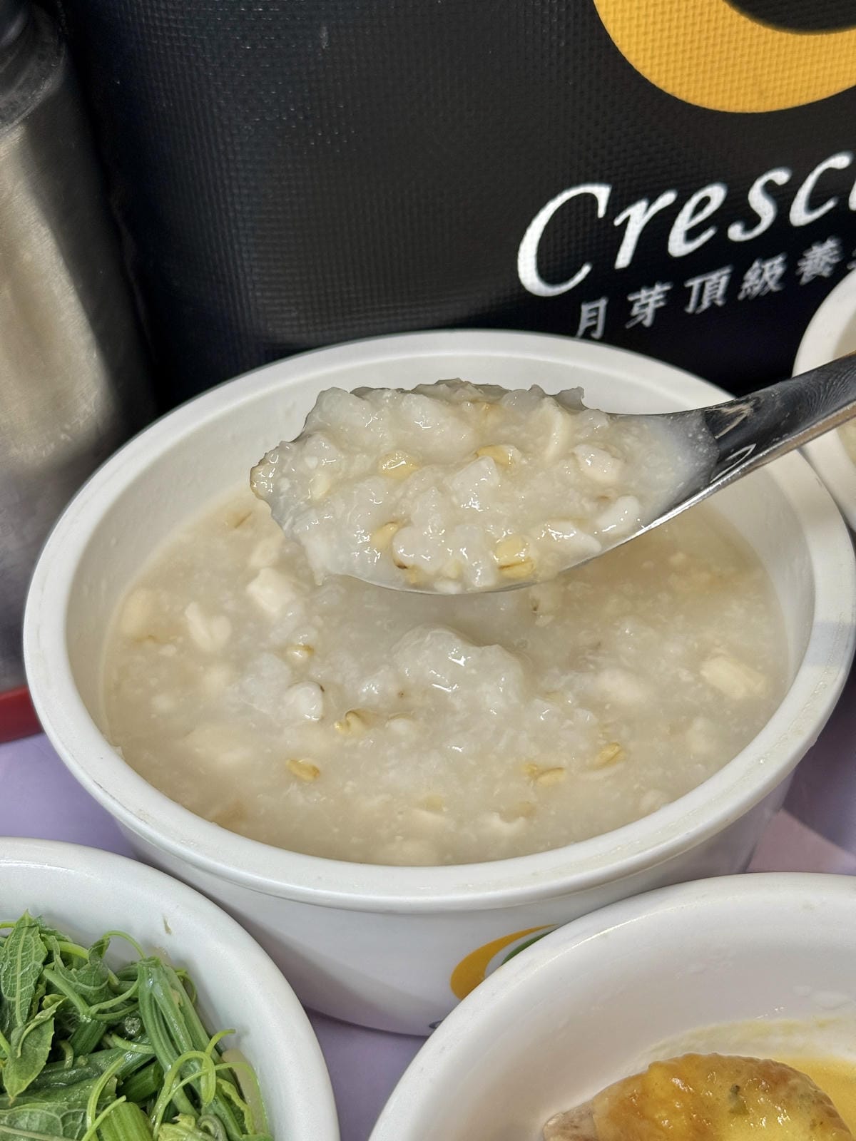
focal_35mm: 48
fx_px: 1583
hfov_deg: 30.3
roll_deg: +5.9
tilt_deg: -42.1
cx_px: 428
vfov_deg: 39.7
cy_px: 570
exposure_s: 1/120
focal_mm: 6.76
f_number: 1.78
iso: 100
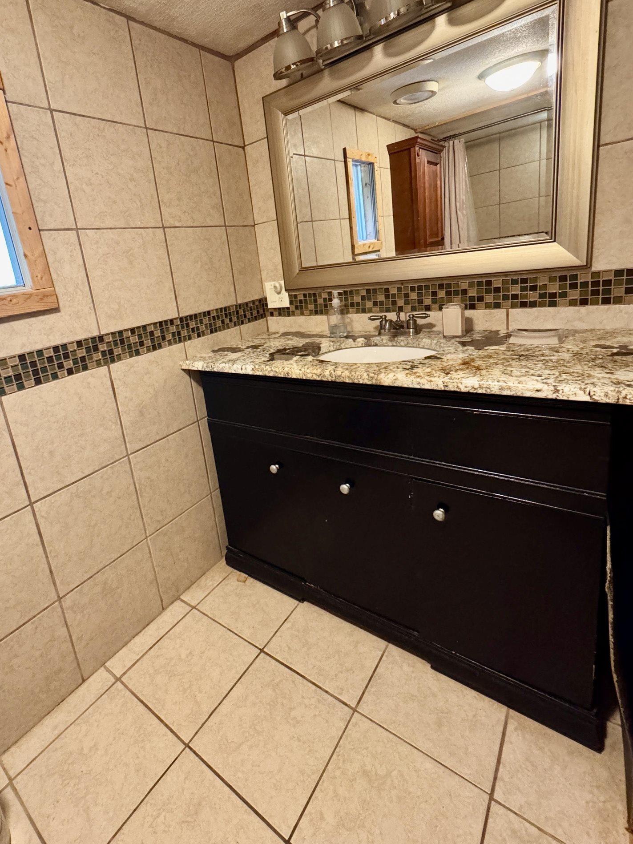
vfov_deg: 90.4
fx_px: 414
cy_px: 362
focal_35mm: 17
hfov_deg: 73.8
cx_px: 249
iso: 800
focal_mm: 2.22
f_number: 2.2
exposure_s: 1/60
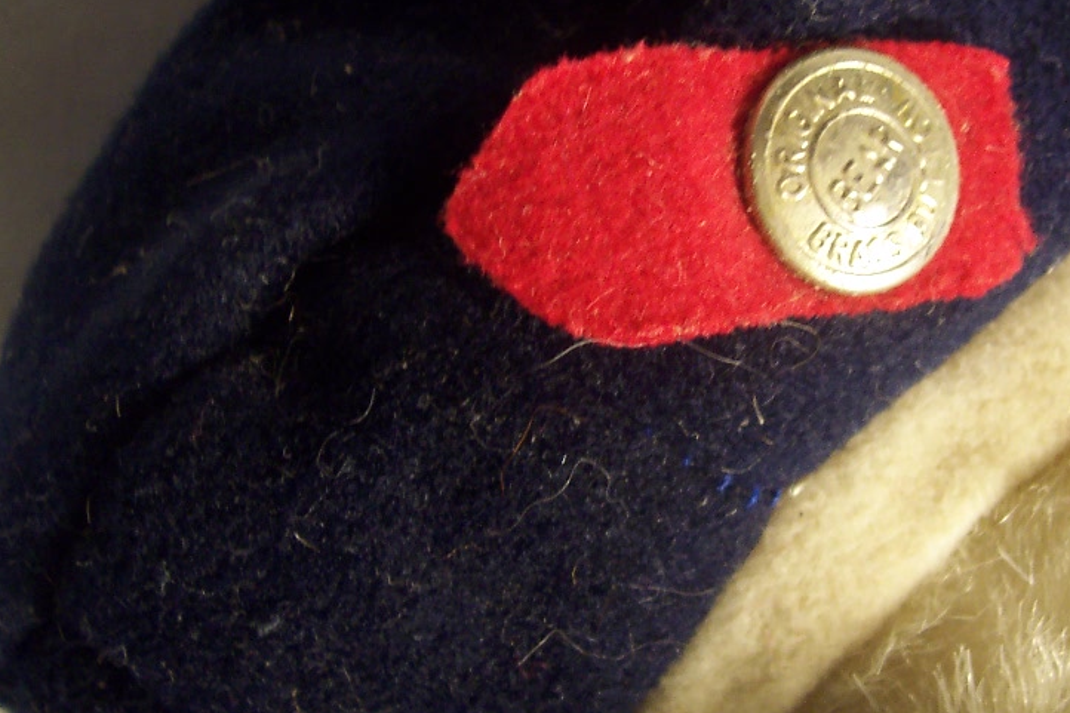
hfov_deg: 31.1
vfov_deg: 21.2
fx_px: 1902
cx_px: 735
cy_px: 302
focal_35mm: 64
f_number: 2.8
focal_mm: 5.6
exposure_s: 1/45
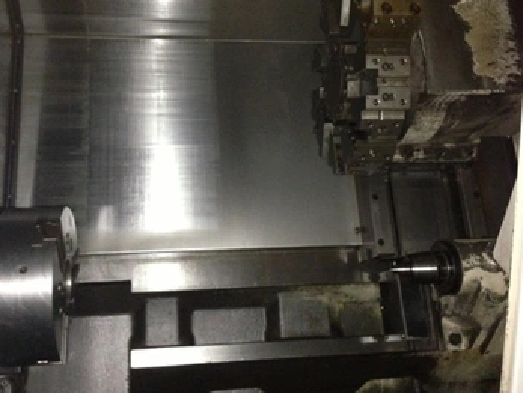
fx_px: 575
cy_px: 179
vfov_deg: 37.8
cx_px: 243
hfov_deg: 48.9
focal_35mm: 38
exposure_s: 1/16
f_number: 2.4
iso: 640
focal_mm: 4.13
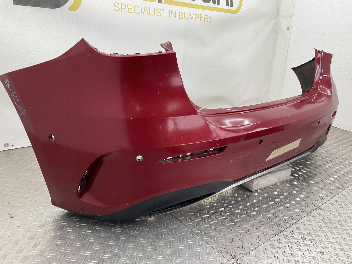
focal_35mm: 29
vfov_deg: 48.2
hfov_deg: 61.7
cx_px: 176
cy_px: 132
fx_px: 295
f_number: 1.8
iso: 40
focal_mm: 3
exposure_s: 1/120
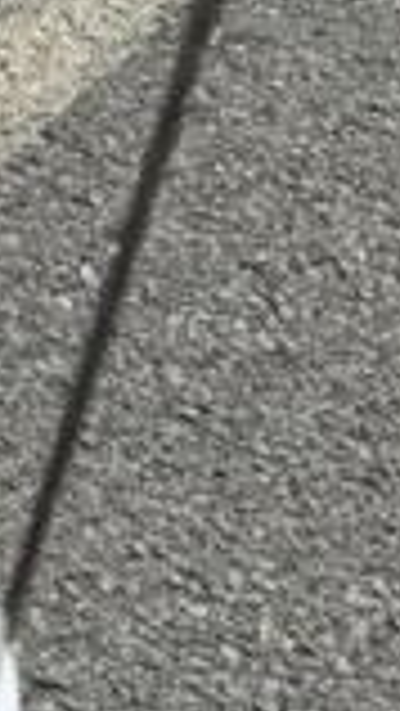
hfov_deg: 5.9
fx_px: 3334
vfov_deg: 12.0
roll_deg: +0.1
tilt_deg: -39.5
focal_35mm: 177
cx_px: -1115
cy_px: -2
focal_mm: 6.76
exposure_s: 1/1488
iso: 80
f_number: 1.78
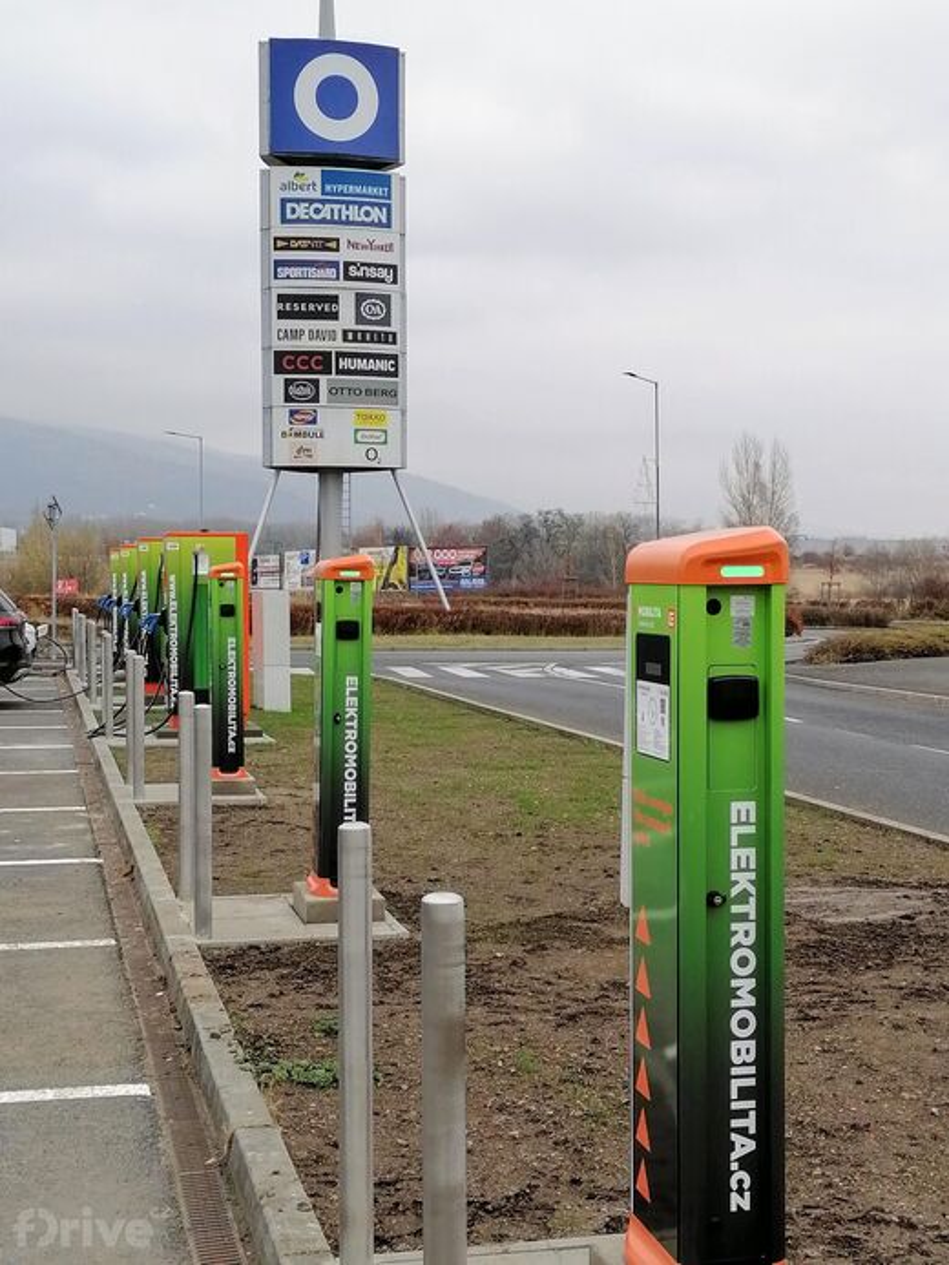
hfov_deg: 27.5
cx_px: 474
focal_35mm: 53
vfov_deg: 36.2
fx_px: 1937
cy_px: 632
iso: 50
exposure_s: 1/318
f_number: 1.8
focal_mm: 5.3
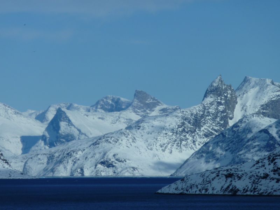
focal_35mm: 300
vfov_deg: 5.0
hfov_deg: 6.6
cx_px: 140
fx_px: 2427
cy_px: 105
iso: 80
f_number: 6.3
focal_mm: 49.2
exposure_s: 1/1300
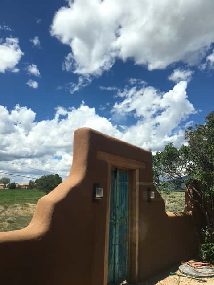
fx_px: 239
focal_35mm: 29
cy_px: 142
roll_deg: -2.6
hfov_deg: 48.2
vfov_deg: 61.7
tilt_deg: +11.2
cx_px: 107
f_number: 2.2
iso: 25
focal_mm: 4.15
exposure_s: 1/1972
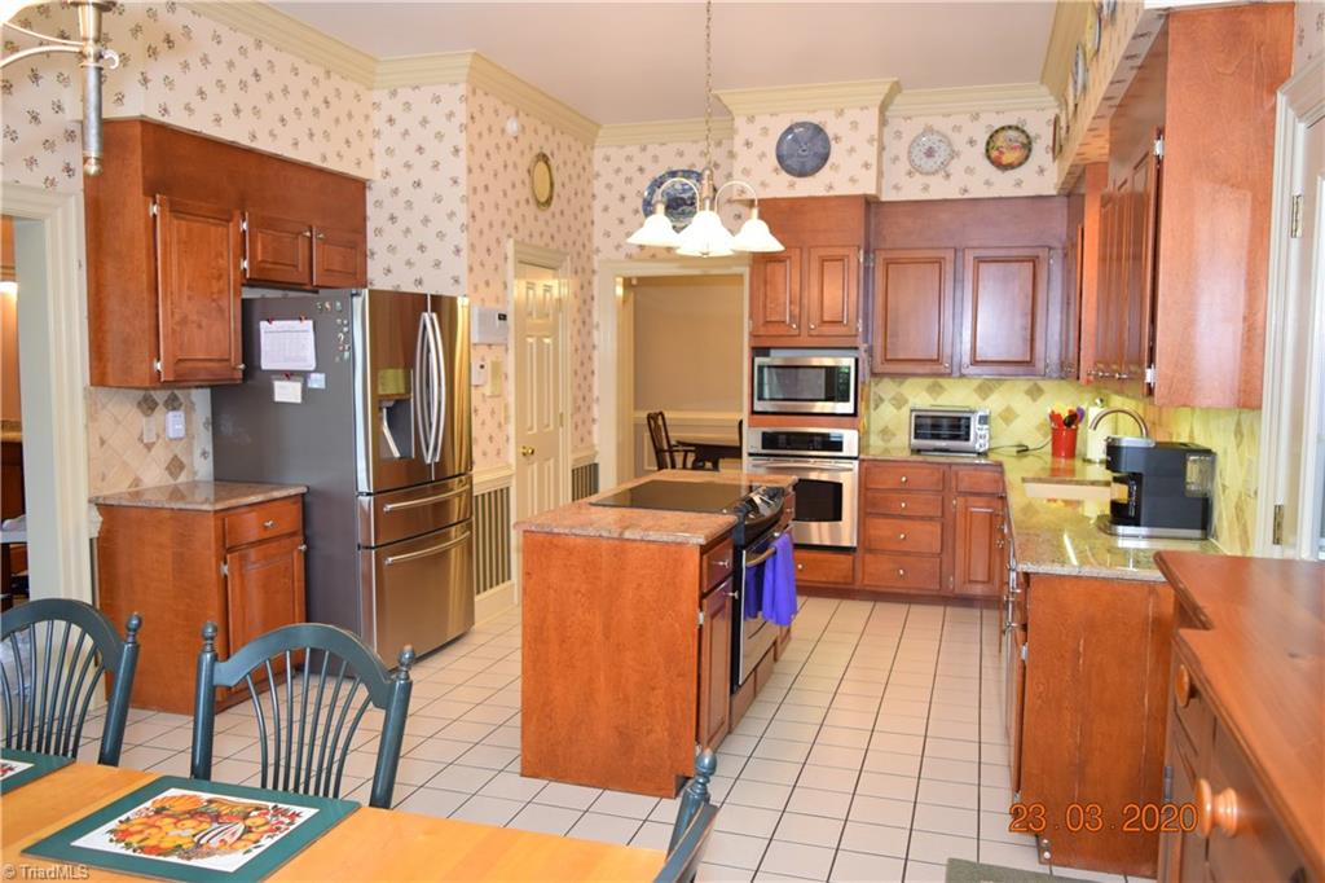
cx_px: 662
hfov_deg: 67.4
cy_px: 442
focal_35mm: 27
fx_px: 993
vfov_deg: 47.9
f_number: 4
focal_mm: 18
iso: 800
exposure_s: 1/60
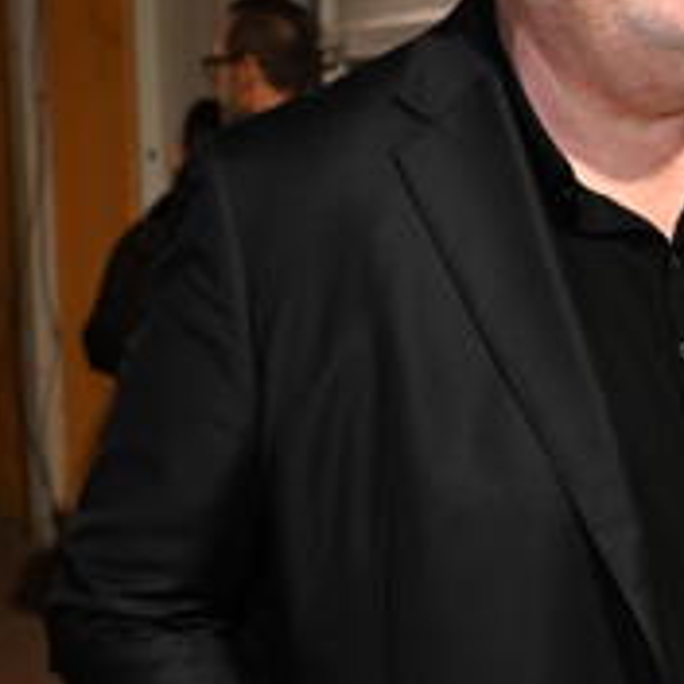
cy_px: 416
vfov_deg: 21.6
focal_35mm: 80
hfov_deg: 21.6
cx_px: 373
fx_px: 1788
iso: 2000
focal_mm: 24
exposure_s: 1/125
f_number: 4.5
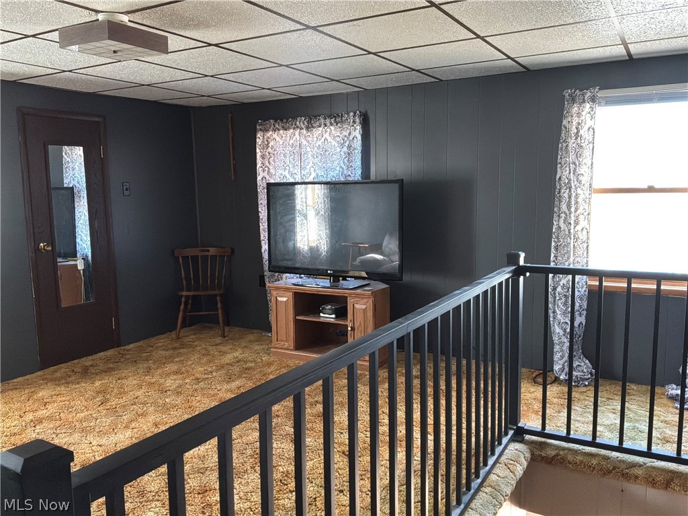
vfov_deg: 49.7
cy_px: 258
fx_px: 557
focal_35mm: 28
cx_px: 344
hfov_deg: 63.4
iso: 320
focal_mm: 3
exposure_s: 1/40
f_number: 1.8
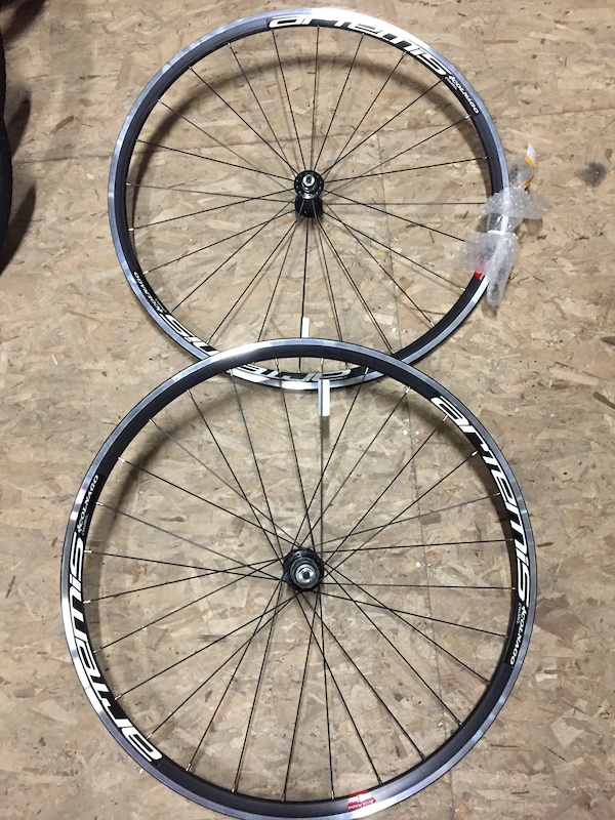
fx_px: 687
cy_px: 410
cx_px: 308
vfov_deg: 61.7
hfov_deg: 48.2
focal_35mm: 29
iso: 250
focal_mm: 4.15
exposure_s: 1/20
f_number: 2.2
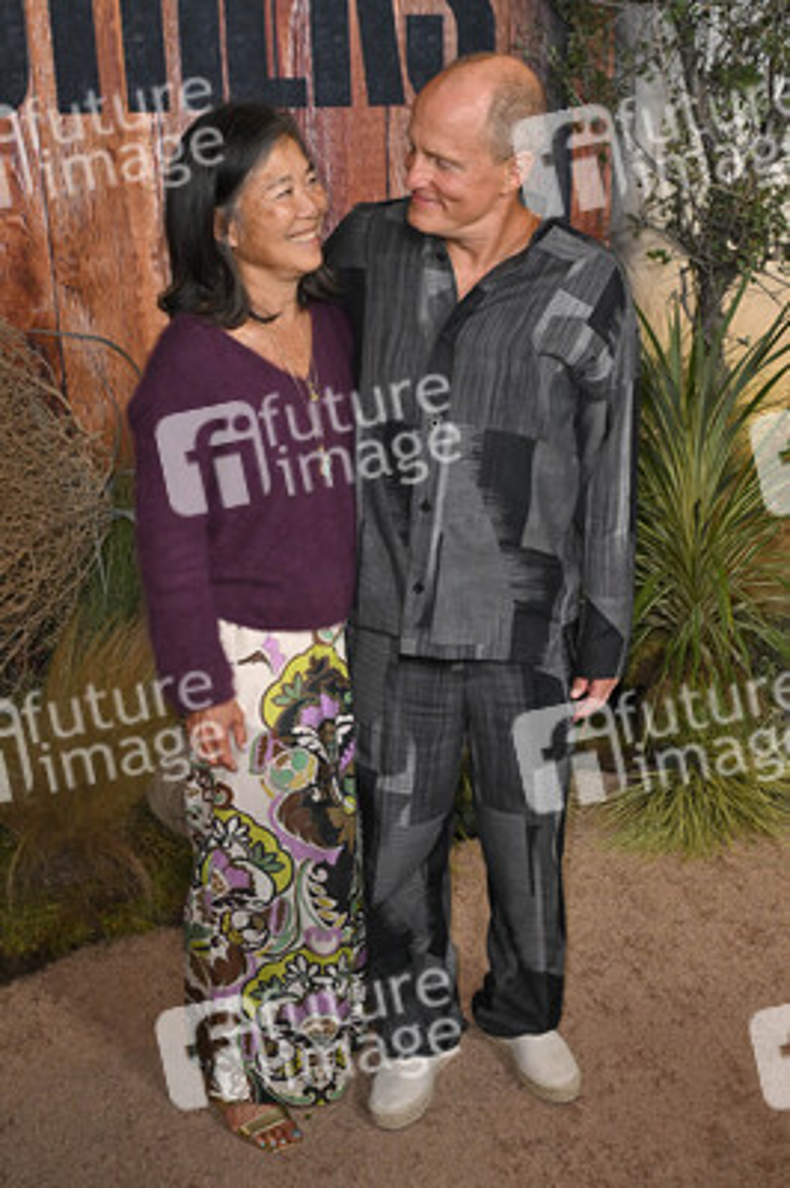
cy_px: 594
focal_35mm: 35
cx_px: 395
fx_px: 1154
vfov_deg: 54.5
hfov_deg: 37.8
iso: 1000
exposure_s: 1/250
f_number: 6.3
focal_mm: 35
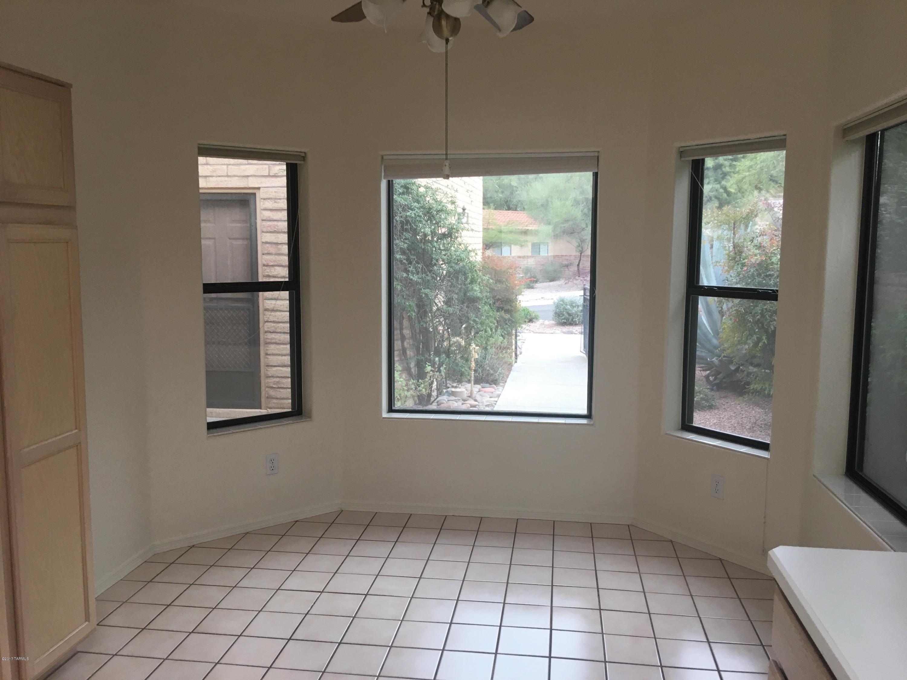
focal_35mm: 29
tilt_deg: -5.9
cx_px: 454
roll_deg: -0.7
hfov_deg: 61.7
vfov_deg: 48.2
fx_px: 760
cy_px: 340
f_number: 2.2
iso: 25
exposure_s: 1/30
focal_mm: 4.15
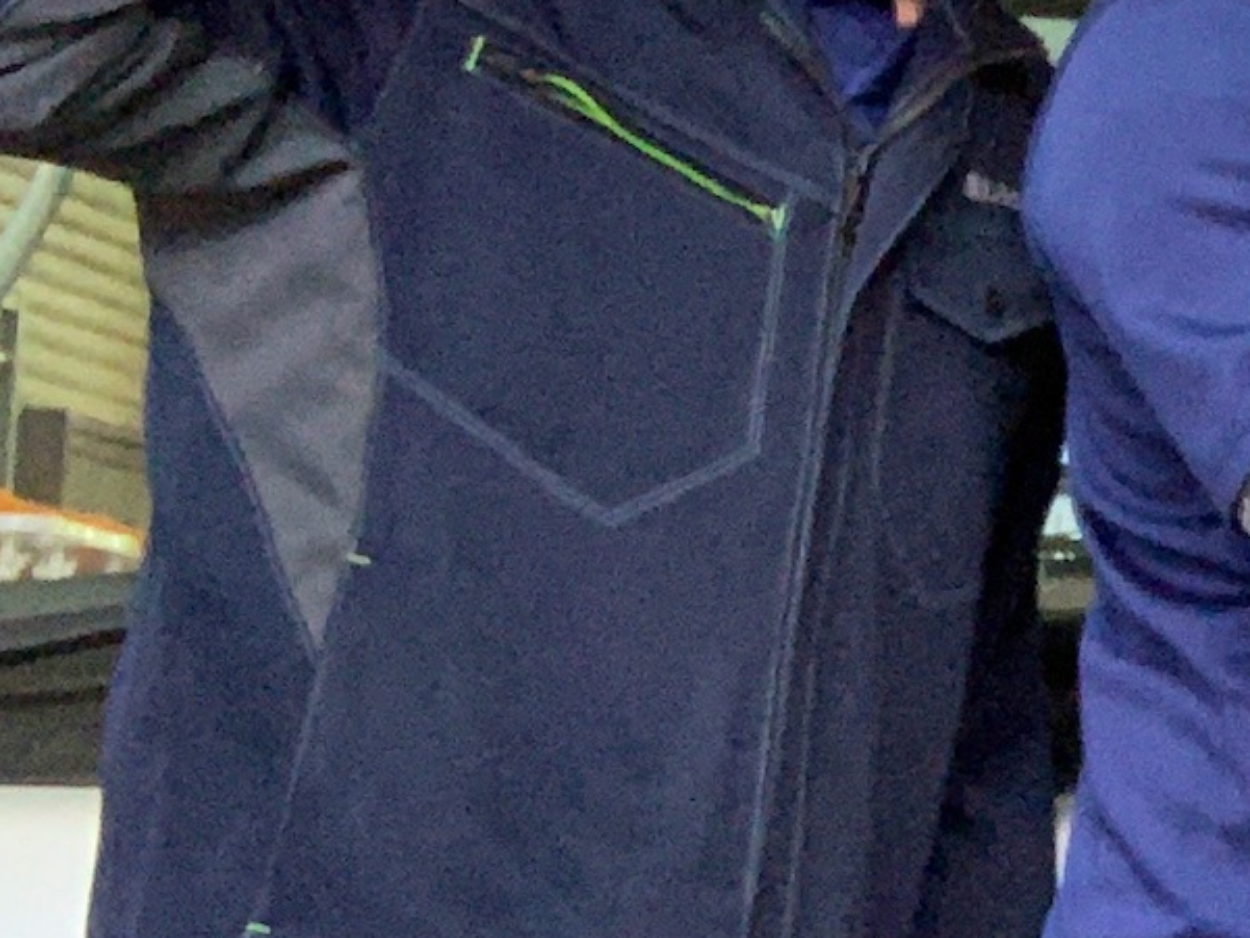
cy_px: 212
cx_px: 2126
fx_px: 3937
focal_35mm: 109
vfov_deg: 13.5
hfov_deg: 15.8
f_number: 2.2
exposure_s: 1/33
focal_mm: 2.87
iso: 320
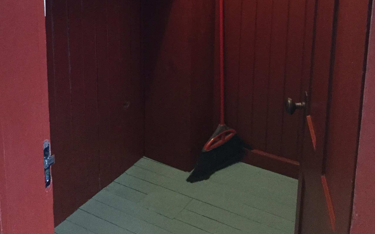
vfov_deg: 27.5
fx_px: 450
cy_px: 0
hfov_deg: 45.3
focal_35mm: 44
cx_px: 188
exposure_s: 1/20
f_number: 2.4
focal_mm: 3.3
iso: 200
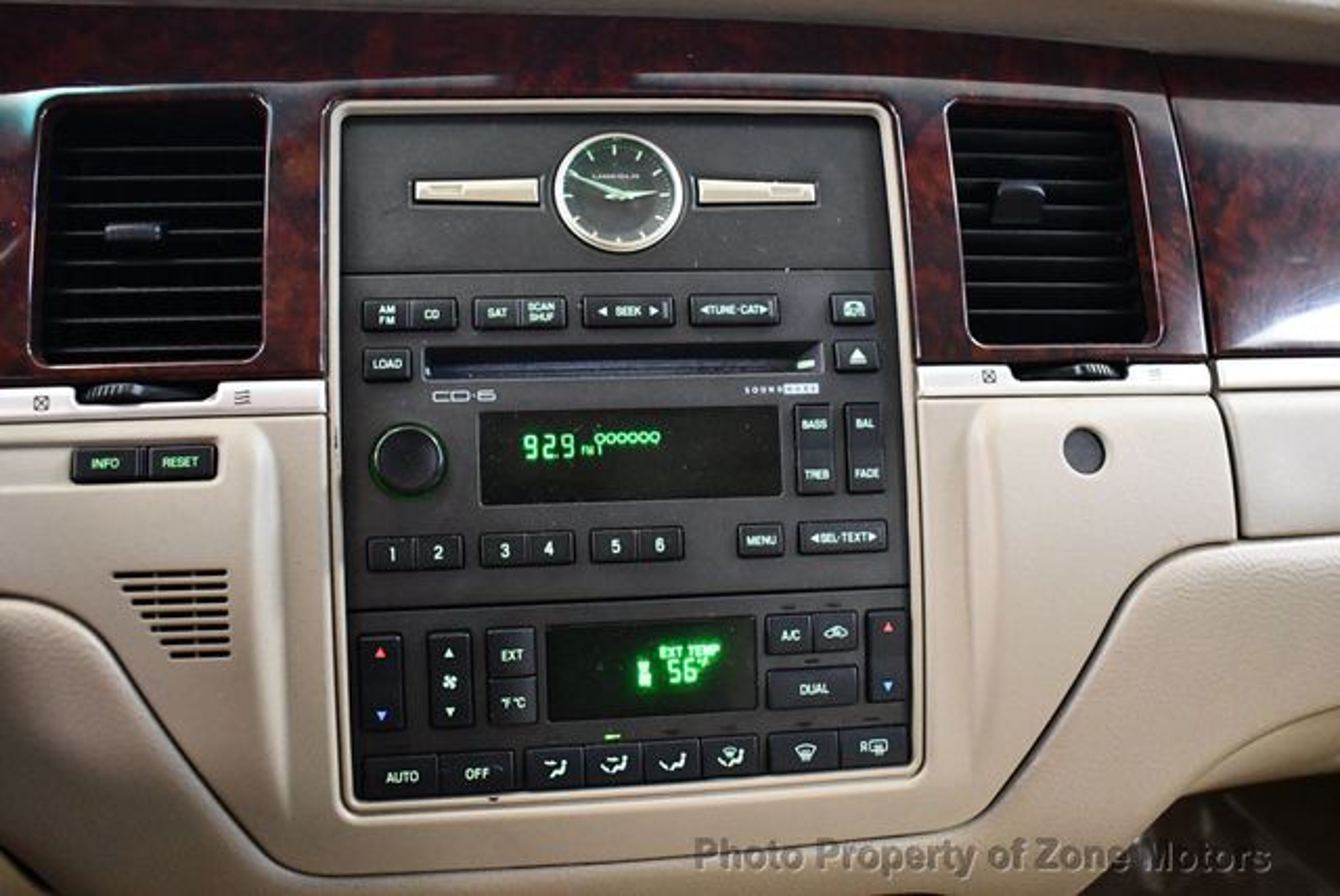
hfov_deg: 53.1
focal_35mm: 36
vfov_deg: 36.9
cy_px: 448
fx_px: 1341
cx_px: 670
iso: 4000
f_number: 3.5
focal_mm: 18
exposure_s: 1/60
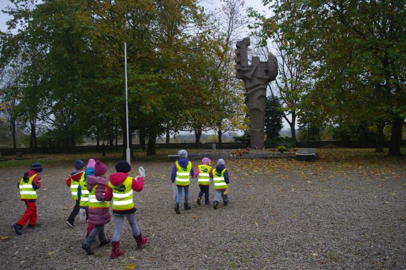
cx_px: 203
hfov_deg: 62.0
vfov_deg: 43.5
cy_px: 135
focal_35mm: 30
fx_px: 338
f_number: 4.5
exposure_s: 1/180
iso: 200
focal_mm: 20
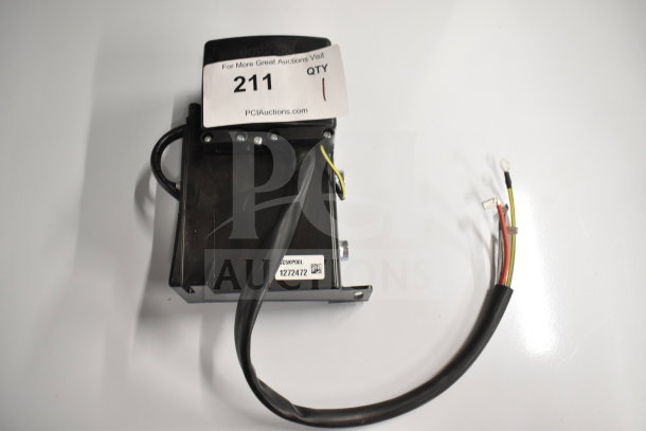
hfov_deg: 61.9
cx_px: 323
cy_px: 216
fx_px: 538
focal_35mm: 30
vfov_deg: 43.6
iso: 1250
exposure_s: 1/30
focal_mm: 20
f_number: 3.5
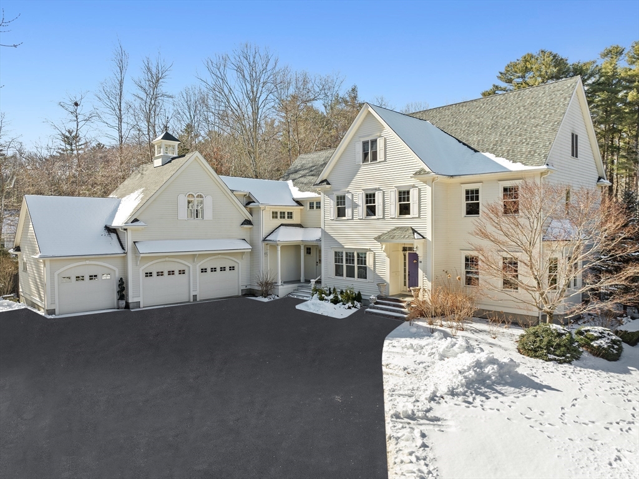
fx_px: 443
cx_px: 320
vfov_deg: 56.8
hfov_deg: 71.6
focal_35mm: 24
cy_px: 240
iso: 100
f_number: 2.8
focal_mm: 12.29
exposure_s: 1/120
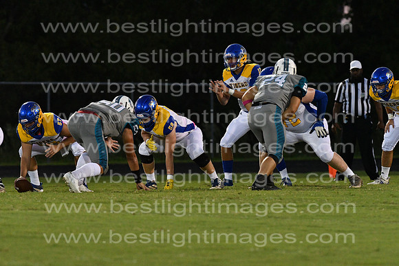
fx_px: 4988
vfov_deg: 3.1
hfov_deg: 4.6
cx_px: 200
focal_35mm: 450
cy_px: 133
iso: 6400
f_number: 5
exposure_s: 1/1000
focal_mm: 300
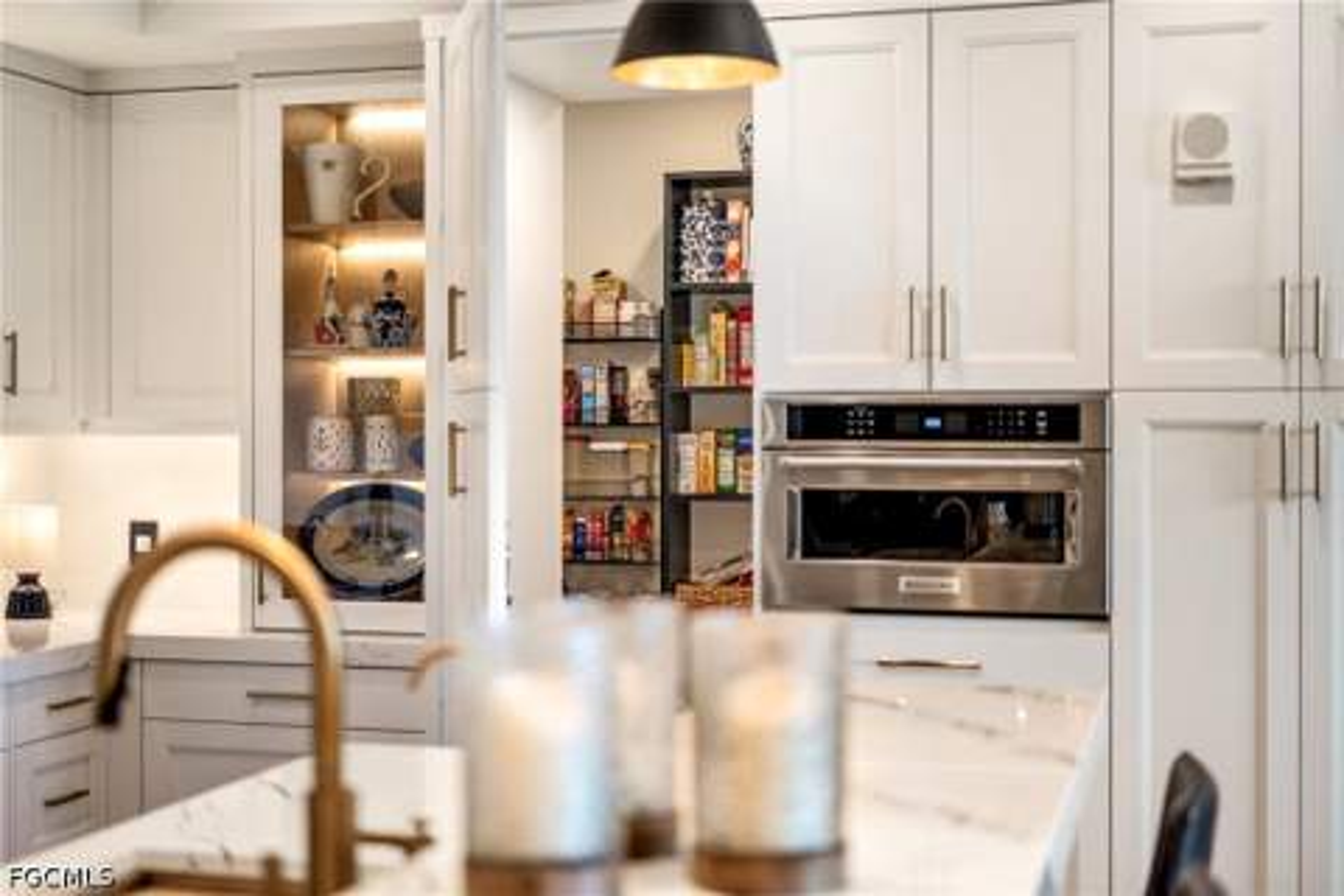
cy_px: 448
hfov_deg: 39.6
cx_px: 672
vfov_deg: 27.0
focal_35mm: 50
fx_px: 1867
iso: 250
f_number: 1.8
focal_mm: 50
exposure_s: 1/320
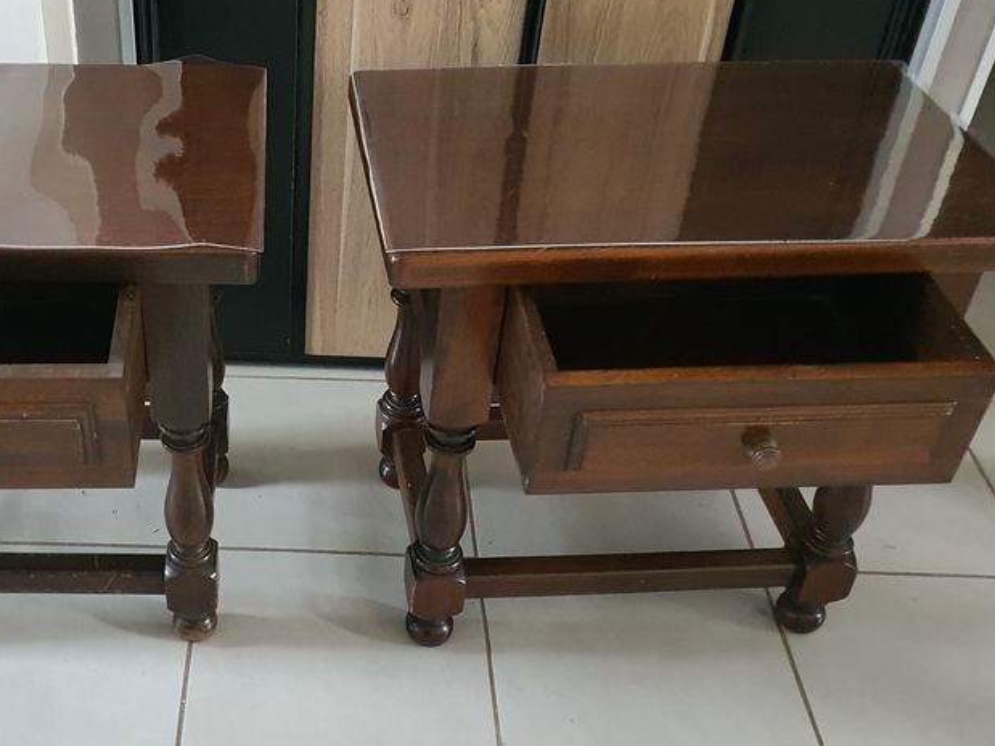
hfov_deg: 43.9
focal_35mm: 42
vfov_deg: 34.3
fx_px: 1207
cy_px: 326
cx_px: 296
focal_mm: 4.3
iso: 500
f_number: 1.5
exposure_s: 1/50
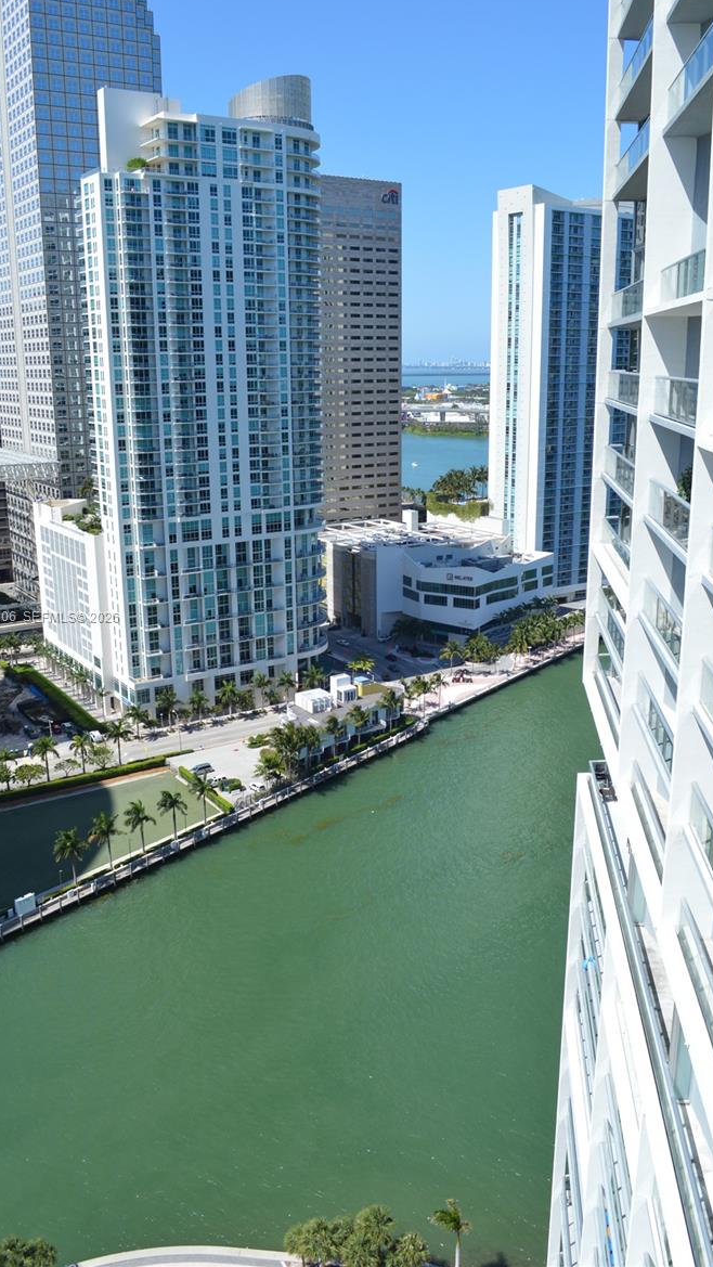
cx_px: 377
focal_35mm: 29
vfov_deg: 66.0
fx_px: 974
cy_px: 618
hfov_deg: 40.2
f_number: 8
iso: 100
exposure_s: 1/250
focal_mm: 18
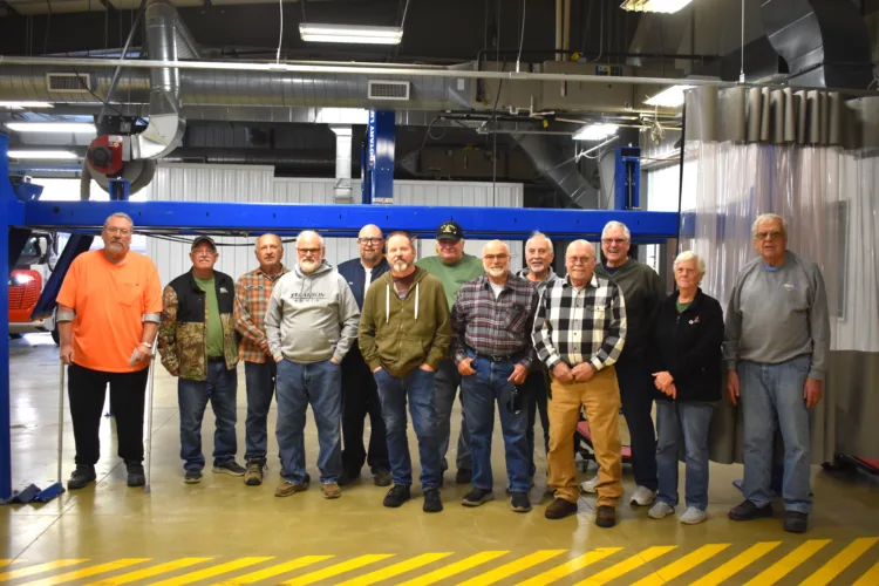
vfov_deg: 38.4
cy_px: 293
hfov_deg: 55.1
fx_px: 842
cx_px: 440
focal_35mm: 34
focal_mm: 23
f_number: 3.8
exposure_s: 1/125
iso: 900
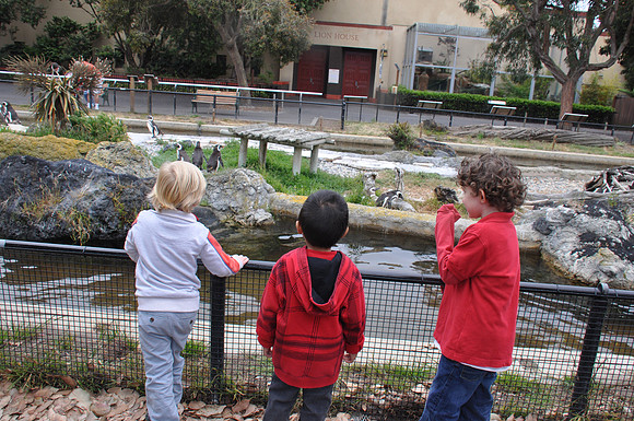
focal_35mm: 27
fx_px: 475
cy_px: 210
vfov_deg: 47.8
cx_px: 317
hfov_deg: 67.5
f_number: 9
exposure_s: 1/320
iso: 320
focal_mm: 18
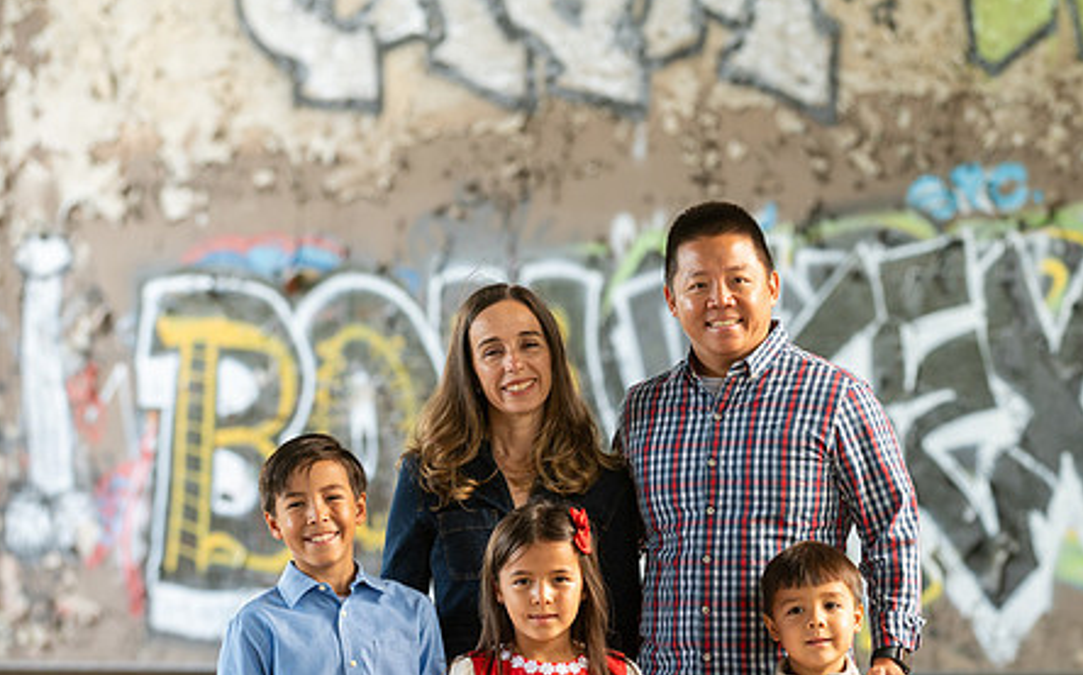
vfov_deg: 7.4
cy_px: 456
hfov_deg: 11.8
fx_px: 5251
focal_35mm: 178
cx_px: 629
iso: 400
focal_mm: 130
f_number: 3.5
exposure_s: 1/100
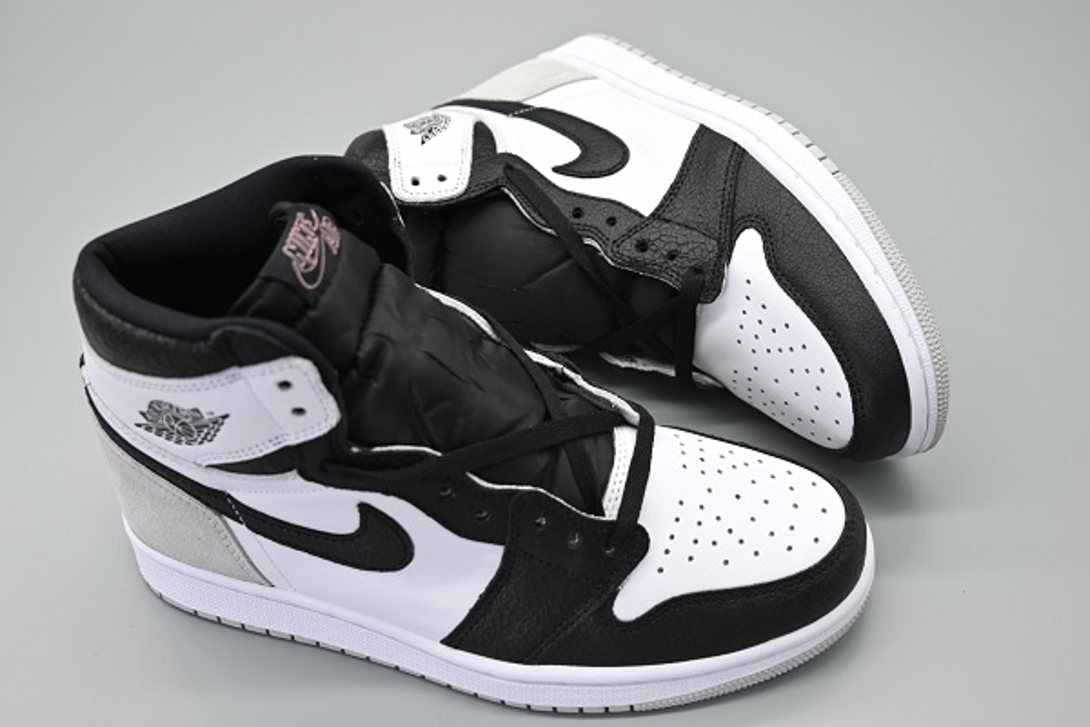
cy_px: 364
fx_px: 1302
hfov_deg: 45.4
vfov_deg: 31.2
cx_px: 545
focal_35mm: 43
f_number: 5.6
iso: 63
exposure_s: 1/15
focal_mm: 43
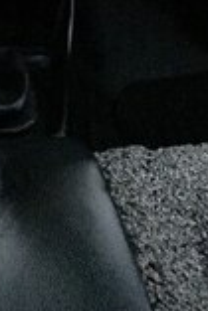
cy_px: -164
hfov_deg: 14.2
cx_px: -12
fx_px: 821
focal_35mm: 95
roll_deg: -0.5
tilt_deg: -13.9
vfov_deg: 18.7
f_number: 2.2
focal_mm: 4.15
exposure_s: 1/17
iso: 1600
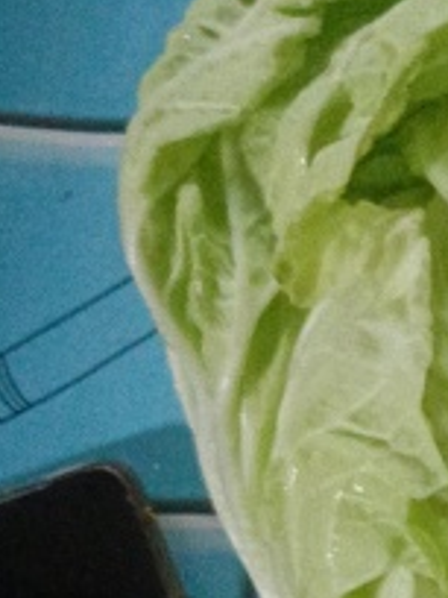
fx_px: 2347
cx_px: 1104
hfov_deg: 9.6
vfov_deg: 14.1
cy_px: 679
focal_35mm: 136
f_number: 1.8
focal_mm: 3.96
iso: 3653
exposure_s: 1/16.7
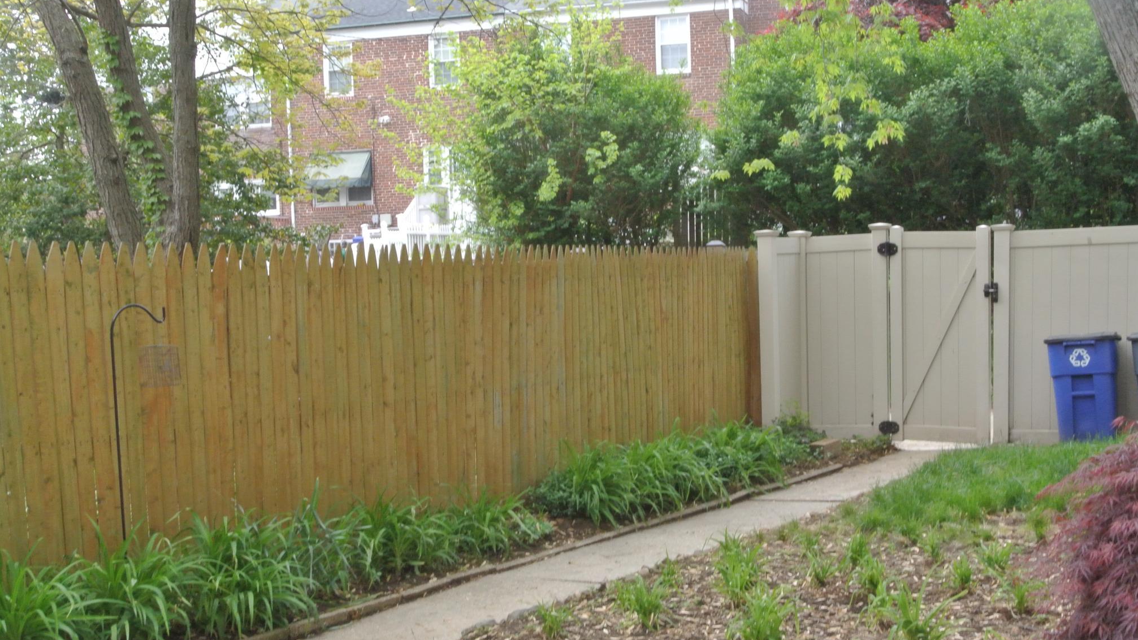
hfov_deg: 42.9
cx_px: 560
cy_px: 382
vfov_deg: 24.9
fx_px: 1448
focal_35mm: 48
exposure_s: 1/60
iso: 640
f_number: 4.5
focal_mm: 16.9
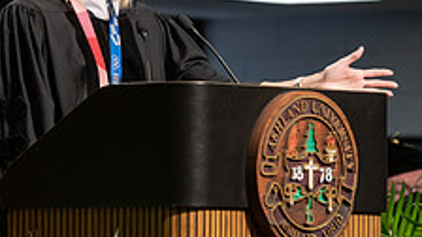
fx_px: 5304
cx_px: 64
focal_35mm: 474
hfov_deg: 4.6
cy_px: 129
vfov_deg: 2.6
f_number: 5
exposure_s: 1/200
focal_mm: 175
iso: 1000
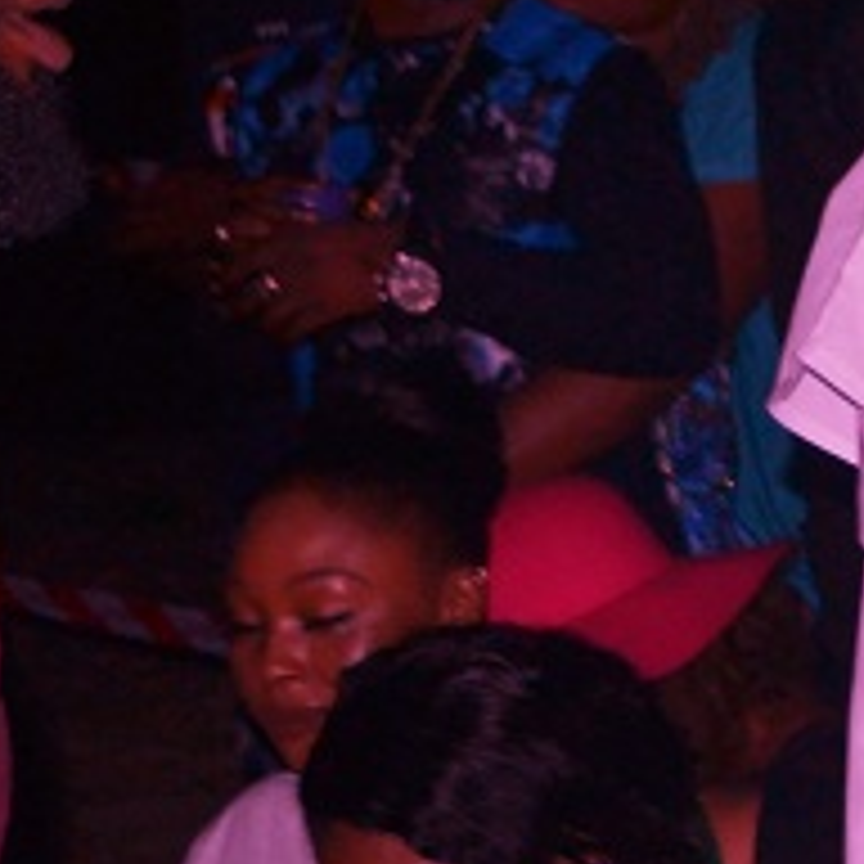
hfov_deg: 9.3
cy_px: 104
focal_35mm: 173
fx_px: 4885
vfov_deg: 10.1
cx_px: 1908
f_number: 4.2
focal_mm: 26
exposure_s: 1/60
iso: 100
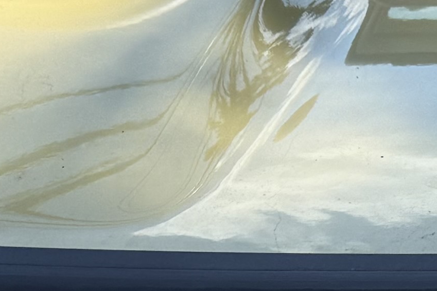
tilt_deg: -41.5
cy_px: 830
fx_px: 2039
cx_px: 607
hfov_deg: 11.8
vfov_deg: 7.3
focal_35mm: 168
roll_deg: +0.0
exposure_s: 1/2299
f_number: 1.78
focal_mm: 6.76
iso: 80
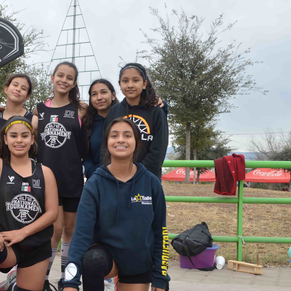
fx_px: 514
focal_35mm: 54
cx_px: 52
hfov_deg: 30.7
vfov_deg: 31.4
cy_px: 192
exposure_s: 1/125
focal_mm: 20
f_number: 5.6
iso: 100
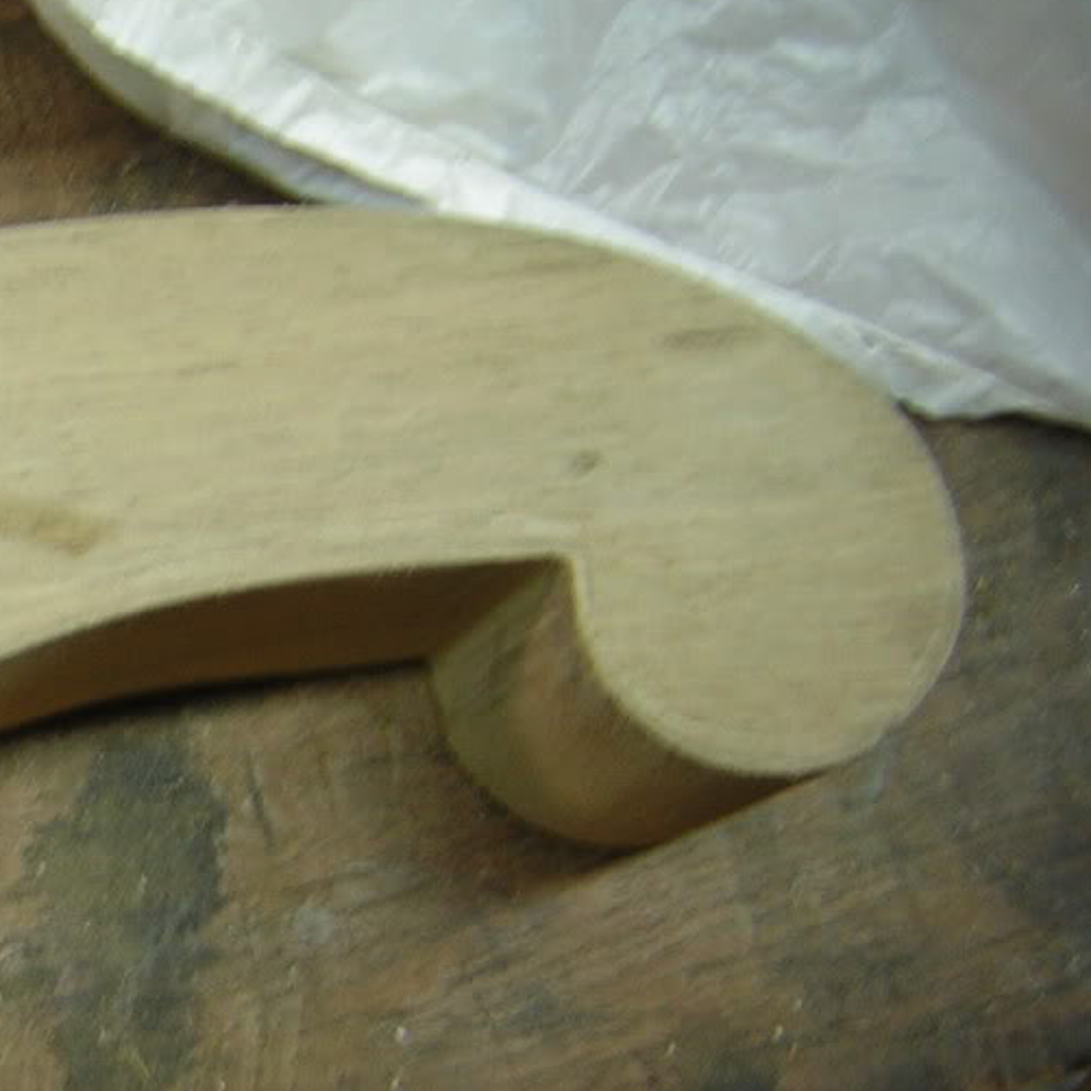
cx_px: -15
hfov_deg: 25.1
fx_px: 2318
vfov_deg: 26.4
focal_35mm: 65
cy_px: 682
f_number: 2.6
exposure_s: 1/13
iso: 50
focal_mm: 4.7
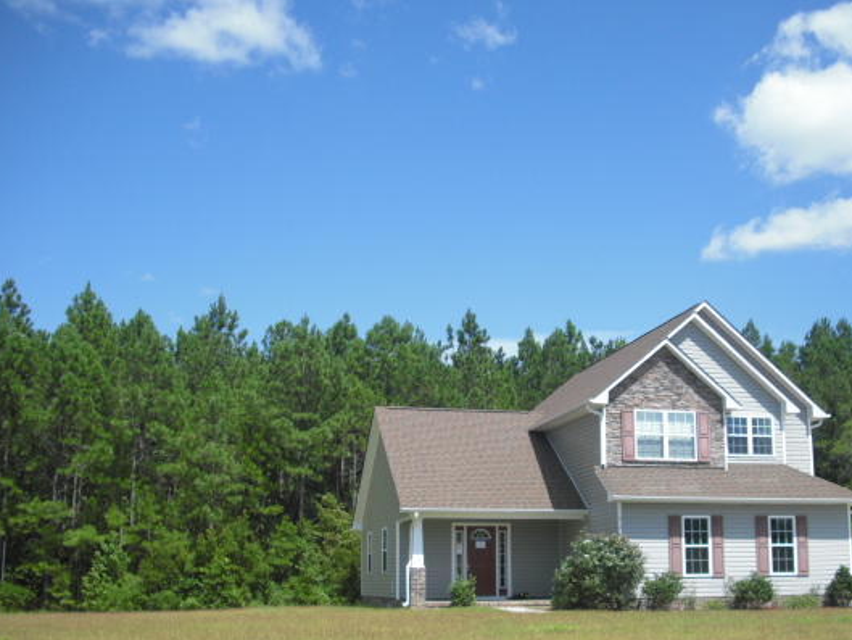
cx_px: 503
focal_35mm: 46
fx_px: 1132
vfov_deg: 31.5
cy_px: 374
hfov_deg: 41.1
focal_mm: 6.2
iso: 64
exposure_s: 1/250
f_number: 5.6
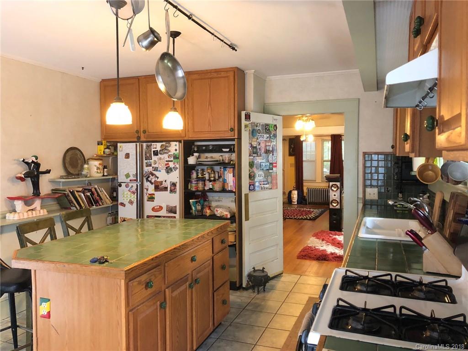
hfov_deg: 63.4
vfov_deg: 49.7
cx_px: 234
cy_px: 176
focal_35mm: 28
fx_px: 379
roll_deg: -0.2
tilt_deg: -2.7
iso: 100
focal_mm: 3.99
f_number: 1.8
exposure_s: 1/9
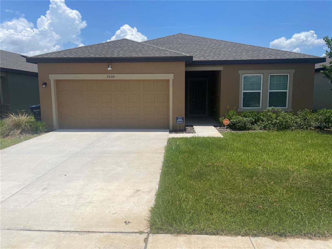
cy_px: 124
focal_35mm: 26
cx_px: 166
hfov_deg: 67.3
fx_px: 249
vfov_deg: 53.1
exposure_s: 1/6897
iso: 32
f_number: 1.6
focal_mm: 4.2
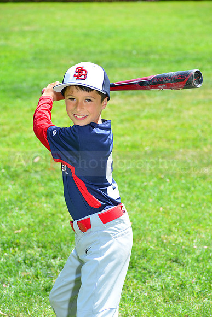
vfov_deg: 15.2
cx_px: 106
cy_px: 158
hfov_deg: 10.2
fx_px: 1192
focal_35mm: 135
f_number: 8
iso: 200
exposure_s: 1/200
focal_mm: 135
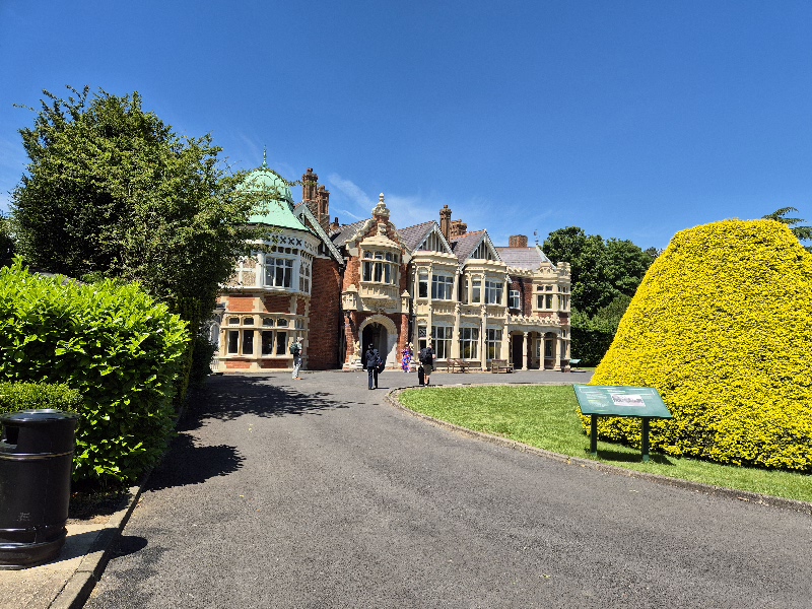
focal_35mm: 23
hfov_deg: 73.9
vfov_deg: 58.9
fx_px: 540
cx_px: 406
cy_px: 304
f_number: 1.8
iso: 25
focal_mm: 5.4
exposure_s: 1/1667
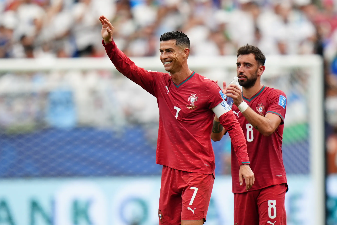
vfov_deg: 2.3
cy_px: 112
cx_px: 168
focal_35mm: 600
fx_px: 5616
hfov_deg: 3.4
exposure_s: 1/1000
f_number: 2.8
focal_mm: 400
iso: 640
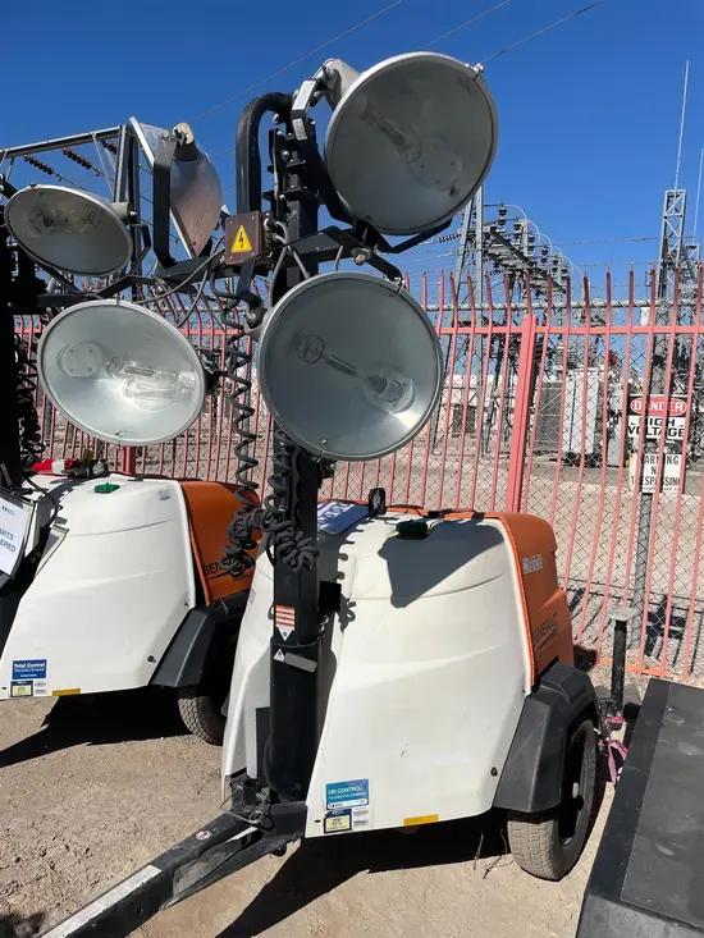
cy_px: 469
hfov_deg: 53.1
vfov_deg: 67.3
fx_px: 705
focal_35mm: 26
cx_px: 352
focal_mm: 4.2
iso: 50
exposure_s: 1/10753
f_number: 1.6
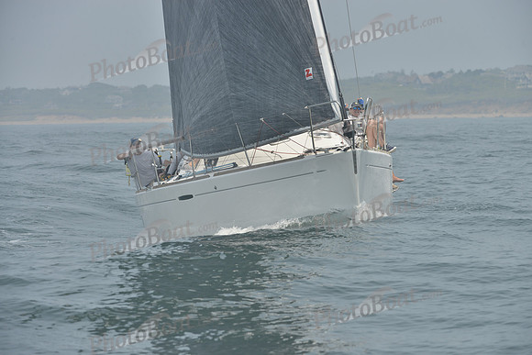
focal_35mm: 210
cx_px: 266
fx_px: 3104
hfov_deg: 9.8
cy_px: 178
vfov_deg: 6.5
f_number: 8
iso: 280
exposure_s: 1/1000
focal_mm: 210
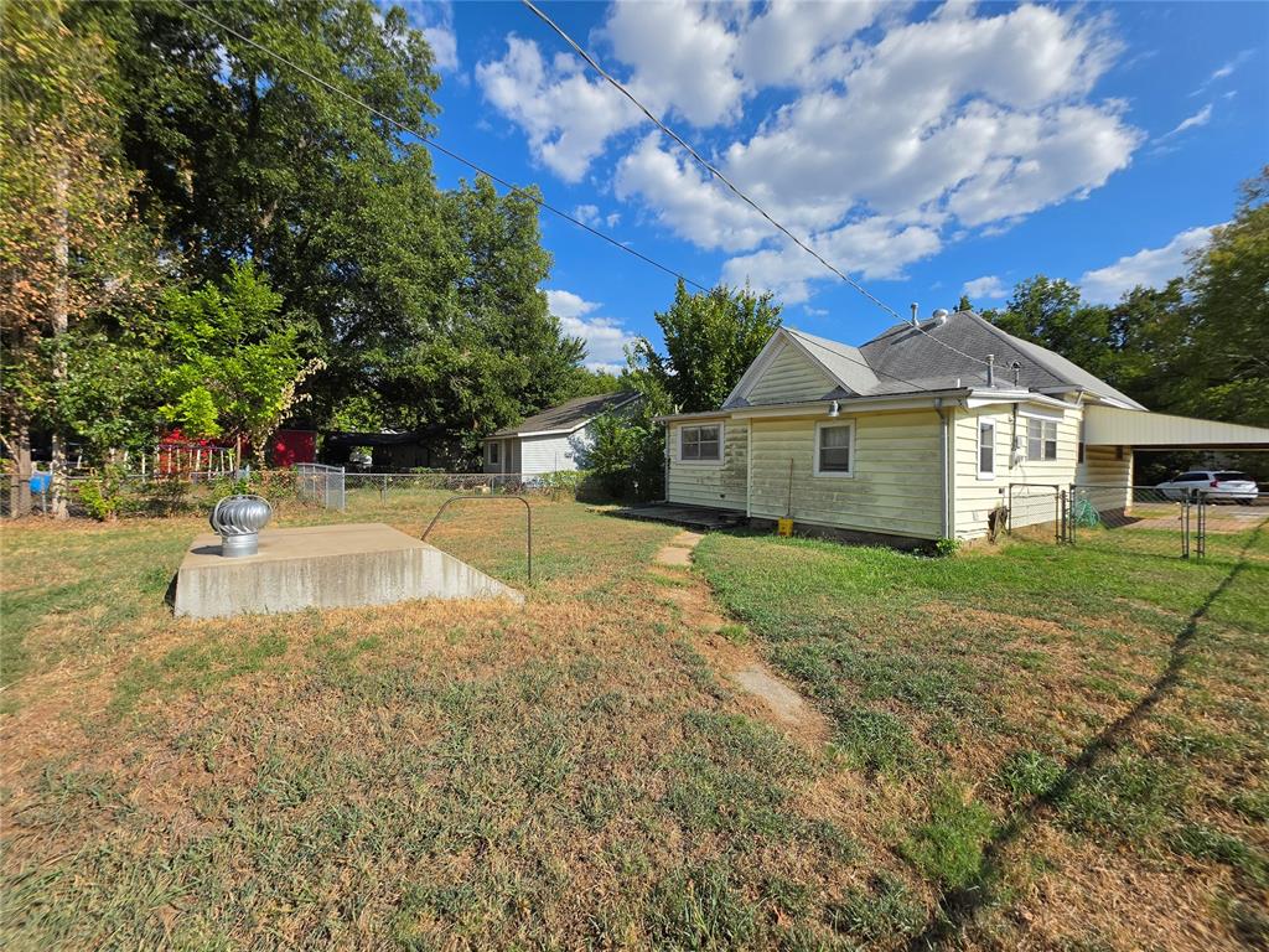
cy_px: 476
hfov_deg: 106.2
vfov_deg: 89.9
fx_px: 477
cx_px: 634
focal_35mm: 13
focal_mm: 2.2
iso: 32
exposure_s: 1/2010
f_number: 1.9
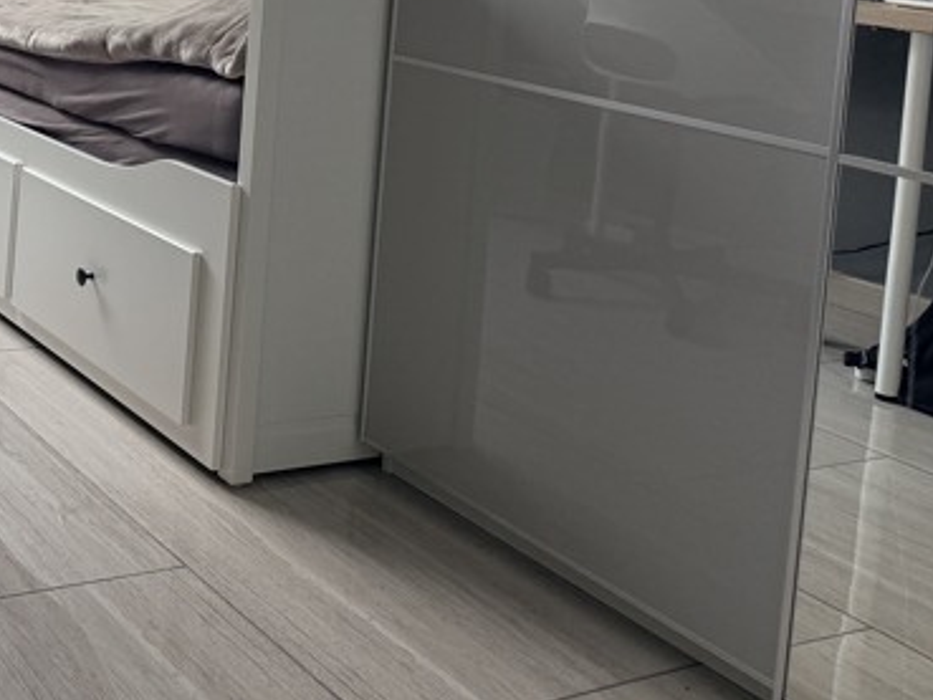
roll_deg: -4.5
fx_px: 1402
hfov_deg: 34.5
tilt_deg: -2.5
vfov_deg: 26.1
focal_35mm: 52
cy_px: -51
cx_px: 68
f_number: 1.78
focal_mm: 6.76
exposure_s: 1/229
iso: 125
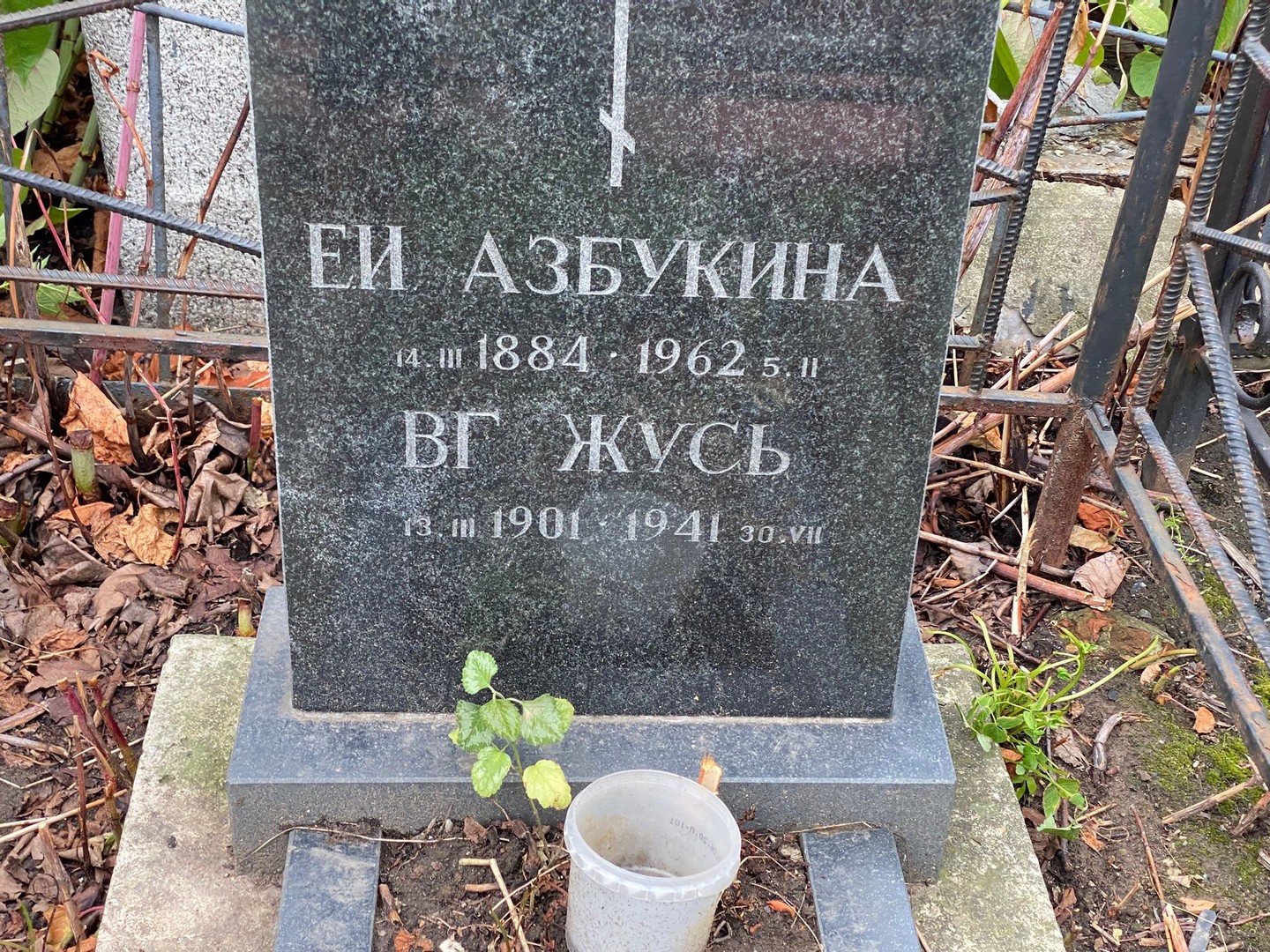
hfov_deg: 36.8
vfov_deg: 28.0
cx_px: 635
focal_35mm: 52
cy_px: 476
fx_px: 1908
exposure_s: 1/121
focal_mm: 6
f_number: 2
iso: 125
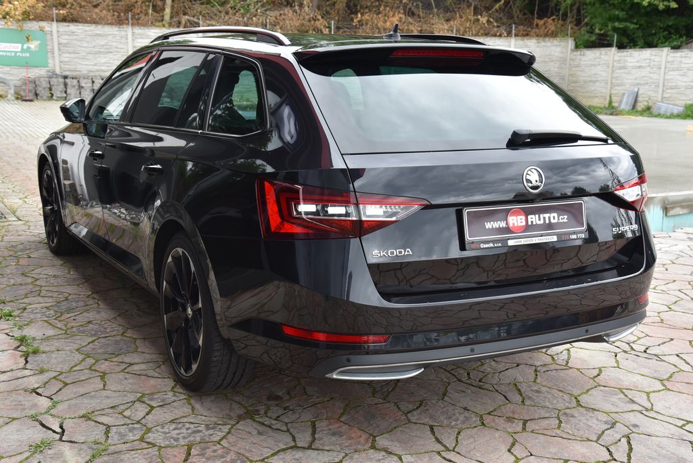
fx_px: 847
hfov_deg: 44.5
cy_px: 232
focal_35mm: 44
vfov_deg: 30.6
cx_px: 346
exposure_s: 1/200
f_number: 7.1
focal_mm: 44
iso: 500
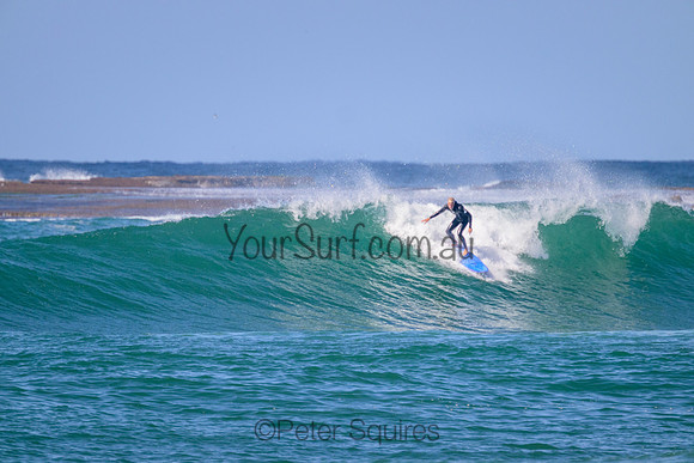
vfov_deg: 1.7
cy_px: 232
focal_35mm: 800
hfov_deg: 2.6
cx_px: 347
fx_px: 15425
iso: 1250
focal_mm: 800
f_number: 11
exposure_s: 1/2000
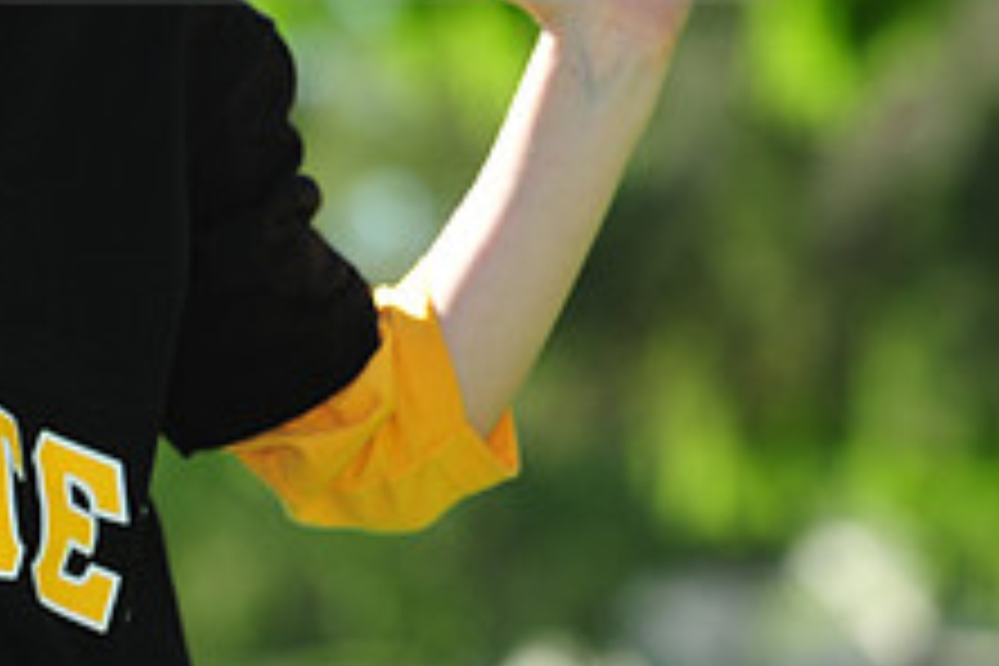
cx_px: -94
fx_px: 9407
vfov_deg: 4.0
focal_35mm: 339
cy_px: -130
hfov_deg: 6.1
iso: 200
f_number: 5
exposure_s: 1/400
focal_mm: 130
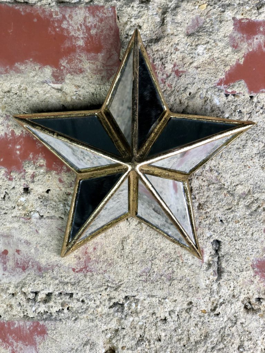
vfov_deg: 36.8
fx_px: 531
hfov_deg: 28.0
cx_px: 132
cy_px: 176
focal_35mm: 52
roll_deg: -2.7
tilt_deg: -4.1
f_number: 2.4
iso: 25
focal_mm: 6
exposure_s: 1/50
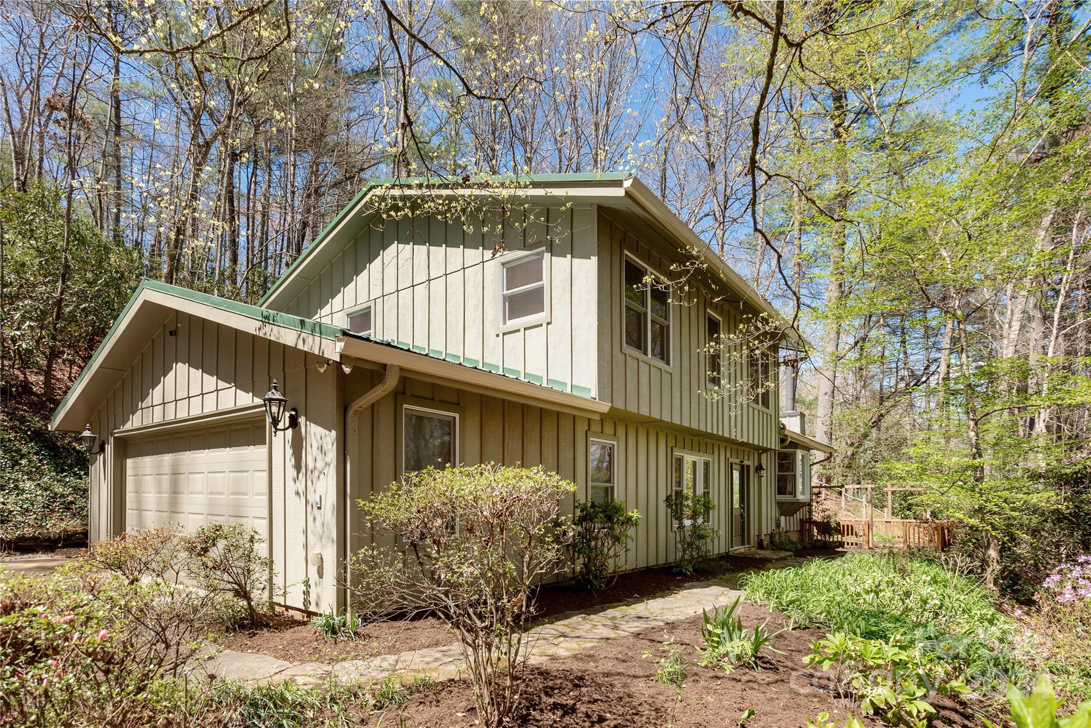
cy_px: 364
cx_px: 546
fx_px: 515
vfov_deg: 70.5
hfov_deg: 93.3
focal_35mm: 17
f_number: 10
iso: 320
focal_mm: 17
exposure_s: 1/320
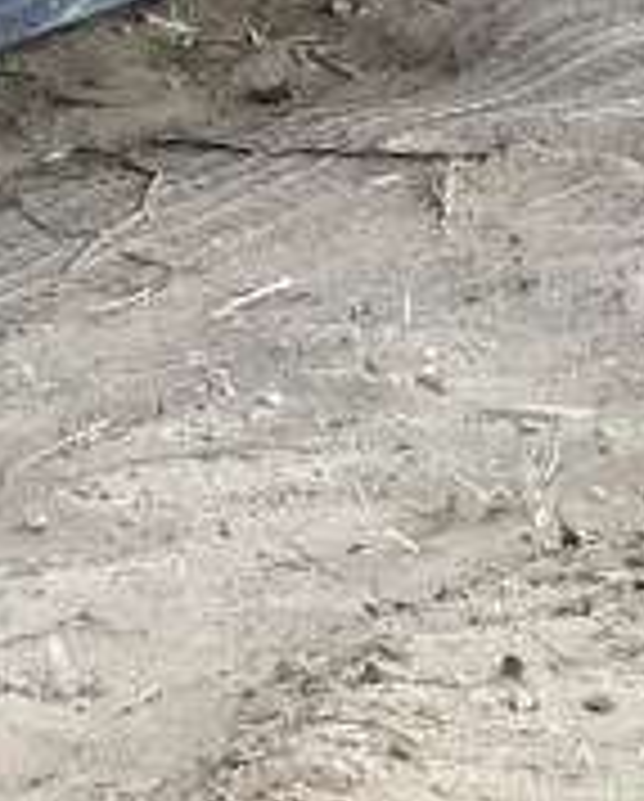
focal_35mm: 432
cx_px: -554
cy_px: -882
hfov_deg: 3.6
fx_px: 10266
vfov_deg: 4.4
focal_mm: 9
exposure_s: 1/121
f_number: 2.8
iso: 64
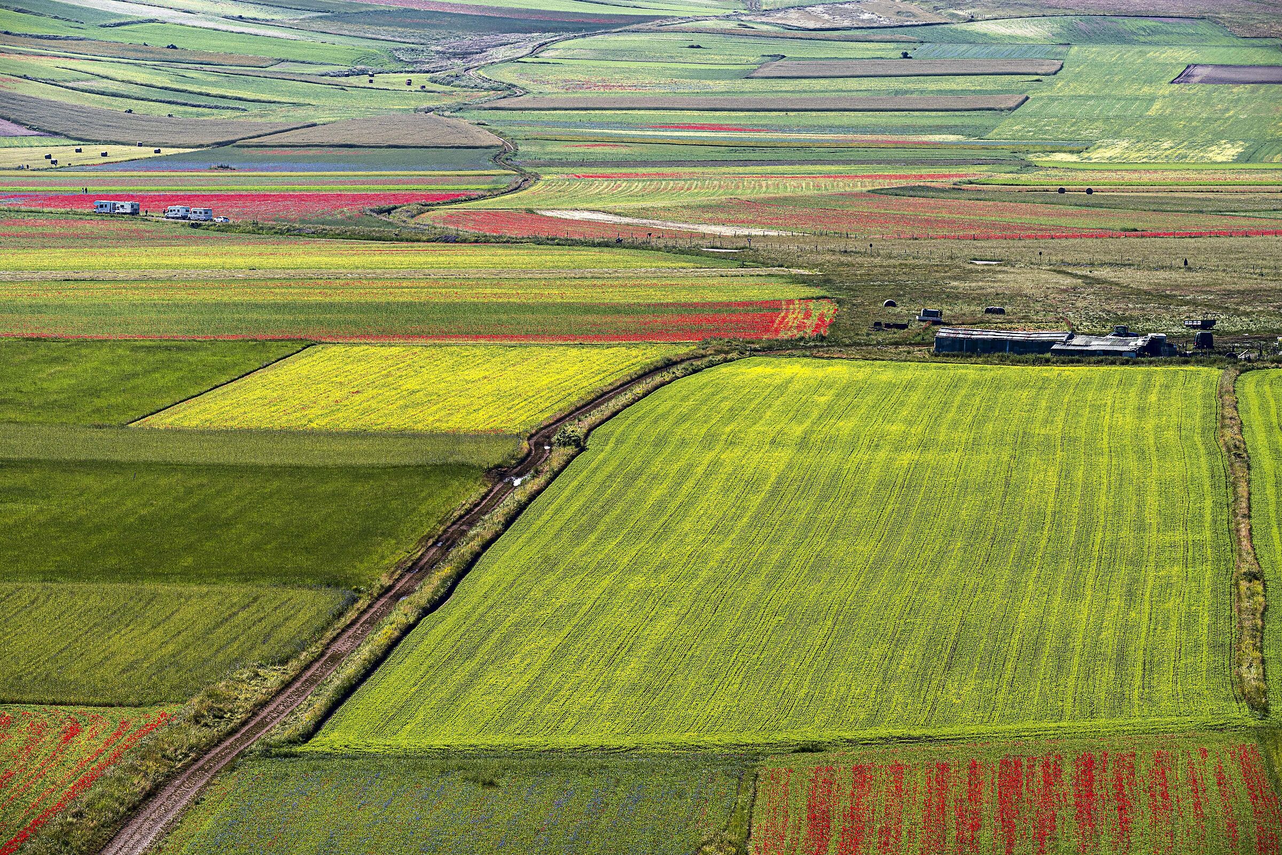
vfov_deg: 8.1
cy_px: 428
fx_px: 6028
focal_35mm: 169
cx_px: 641
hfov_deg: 12.1
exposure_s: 1/400
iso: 250
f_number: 11
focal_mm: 169.3
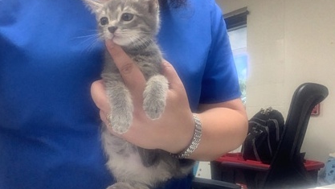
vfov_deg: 34.6
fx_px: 302
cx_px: 167
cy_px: 108
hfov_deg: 58.0
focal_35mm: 34
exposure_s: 1/60
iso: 250
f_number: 2.4
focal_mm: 2.15
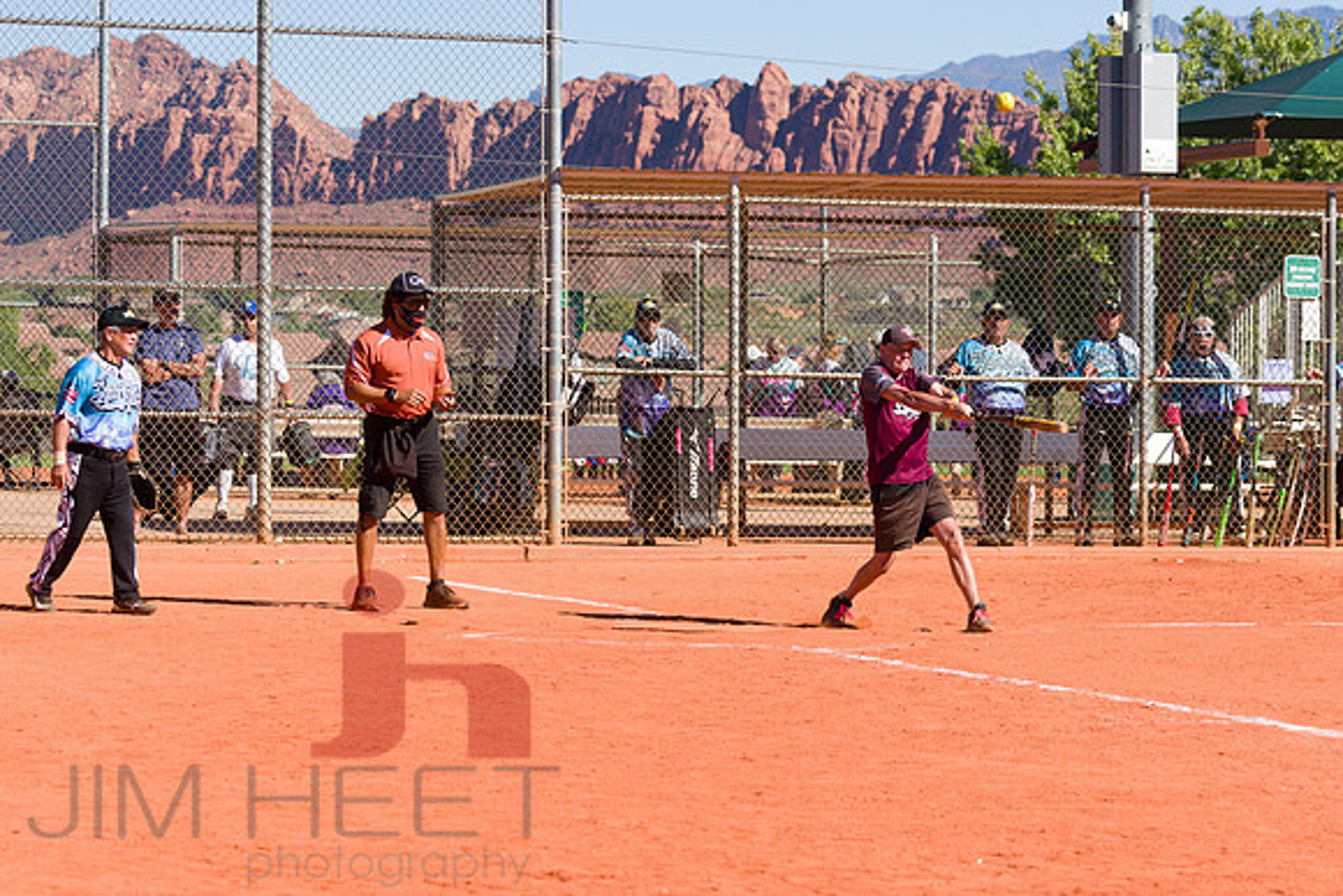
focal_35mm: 135
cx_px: 753
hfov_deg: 15.2
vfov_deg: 10.1
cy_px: 403
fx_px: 5045
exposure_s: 1/1600
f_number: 6.3
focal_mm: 102
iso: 400
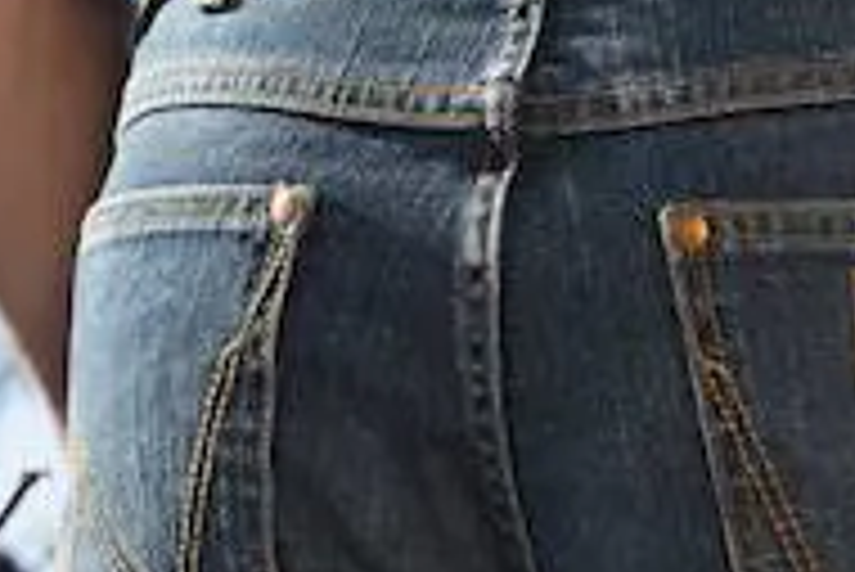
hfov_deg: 5.9
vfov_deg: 3.9
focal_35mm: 349
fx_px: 8295
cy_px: 599
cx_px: 801
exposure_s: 1/400
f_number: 5.6
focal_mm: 85
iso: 100
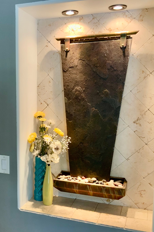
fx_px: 289
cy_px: 128
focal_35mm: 45
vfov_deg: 43.5
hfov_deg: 29.1
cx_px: 27
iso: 100
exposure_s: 1/60
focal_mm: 3
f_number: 1.8
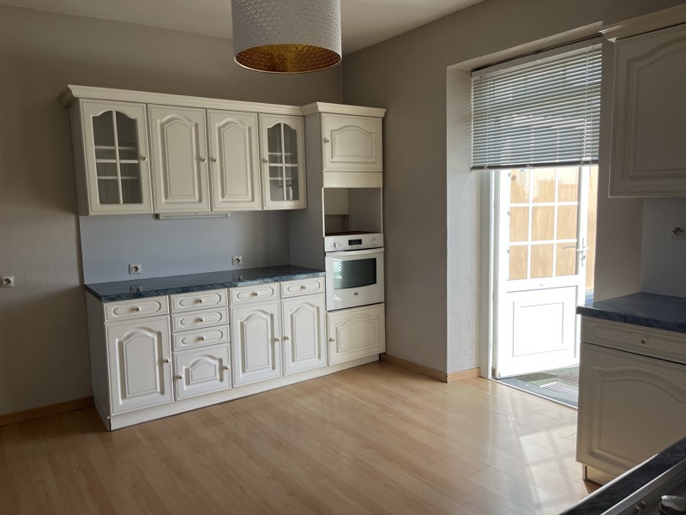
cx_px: 343
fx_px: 515
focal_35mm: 26
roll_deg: +1.9
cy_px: 258
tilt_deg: -7.1
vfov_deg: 53.1
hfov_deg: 67.3
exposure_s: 1/668
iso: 50
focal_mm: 5.1
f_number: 1.6
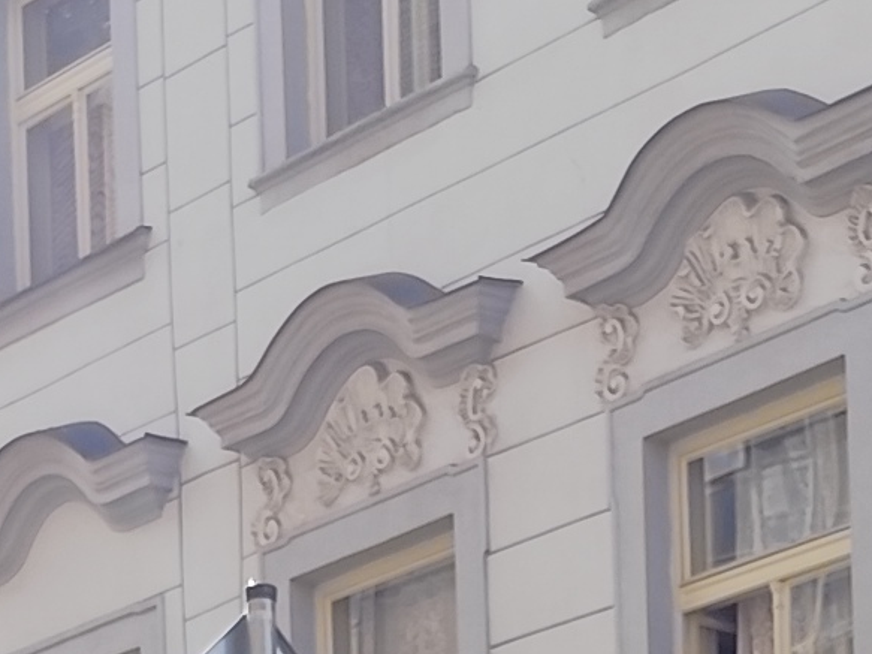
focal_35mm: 161
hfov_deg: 12.3
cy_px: 1881
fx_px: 4055
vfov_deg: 8.0
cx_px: 304
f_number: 1.65
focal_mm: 6.19
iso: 50
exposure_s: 1/847
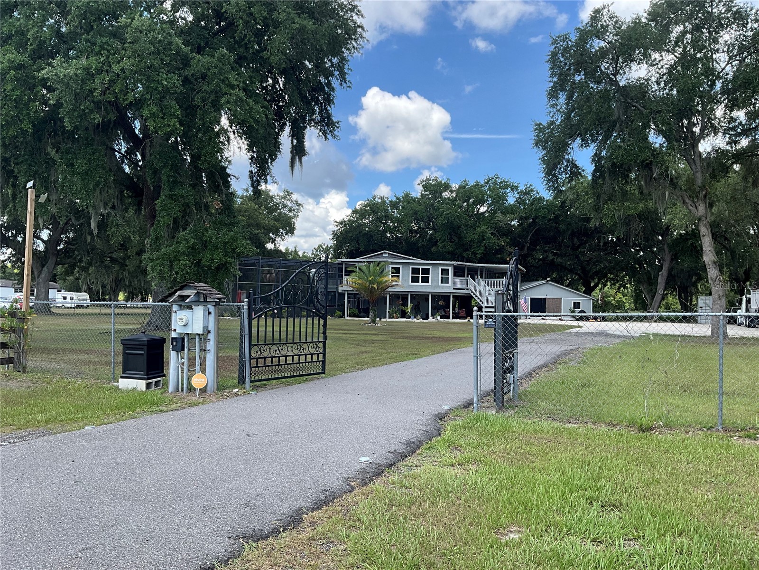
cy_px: 285
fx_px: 636
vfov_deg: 48.2
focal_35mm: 29
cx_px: 380
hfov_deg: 61.7
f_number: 1.8
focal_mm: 3
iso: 25
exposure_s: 1/650
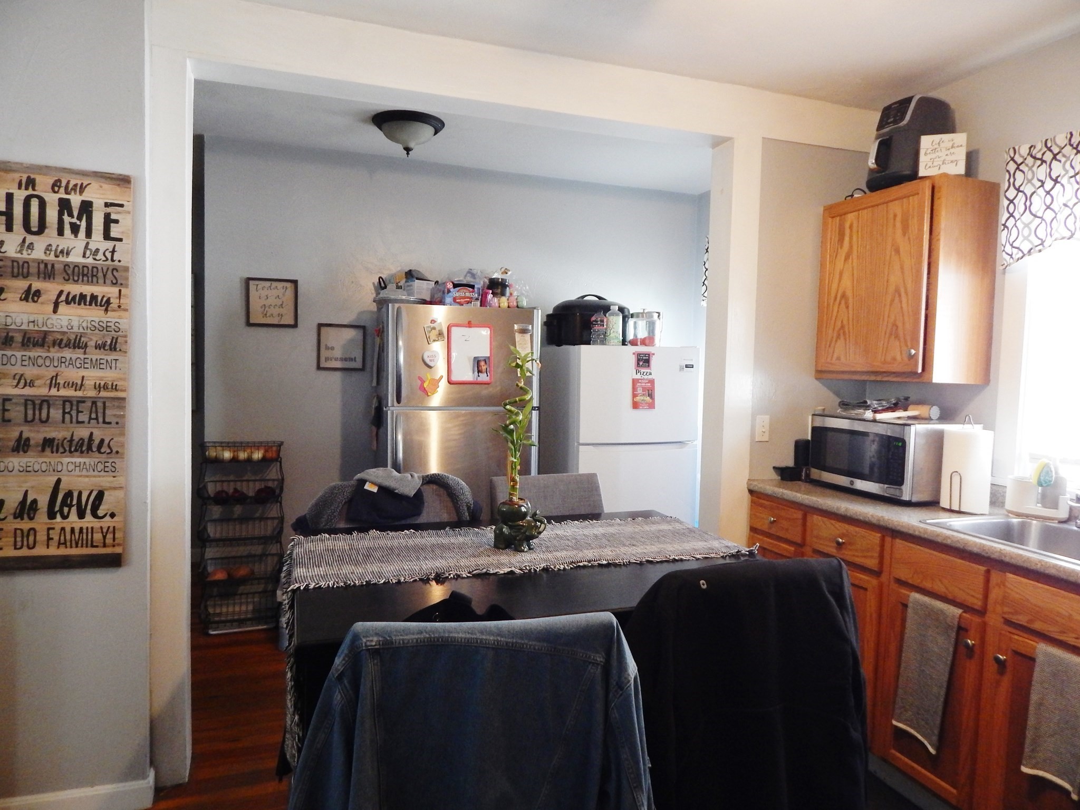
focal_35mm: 23
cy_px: 405
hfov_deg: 73.9
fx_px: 718
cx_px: 540
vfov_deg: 58.9
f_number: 3
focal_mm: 4
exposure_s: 1/30
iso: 400
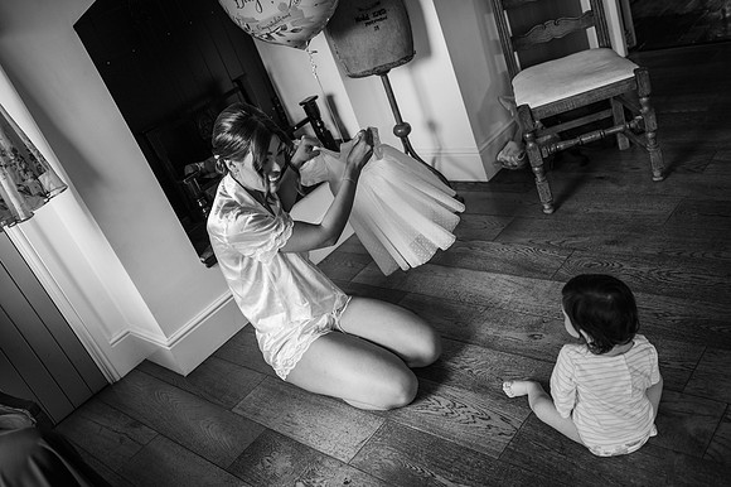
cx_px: 366
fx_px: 710
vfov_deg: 37.8
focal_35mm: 35
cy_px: 244
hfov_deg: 54.5
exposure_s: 1/200
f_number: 2.5
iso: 250
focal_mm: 35
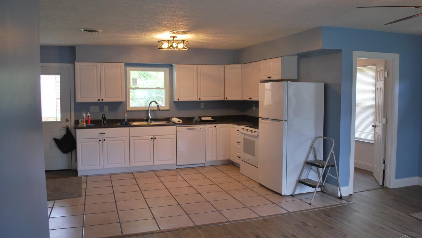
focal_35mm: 29
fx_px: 324
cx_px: 210
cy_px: 113
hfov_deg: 66.1
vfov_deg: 40.2
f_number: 3.5
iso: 200
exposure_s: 1/30
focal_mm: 18
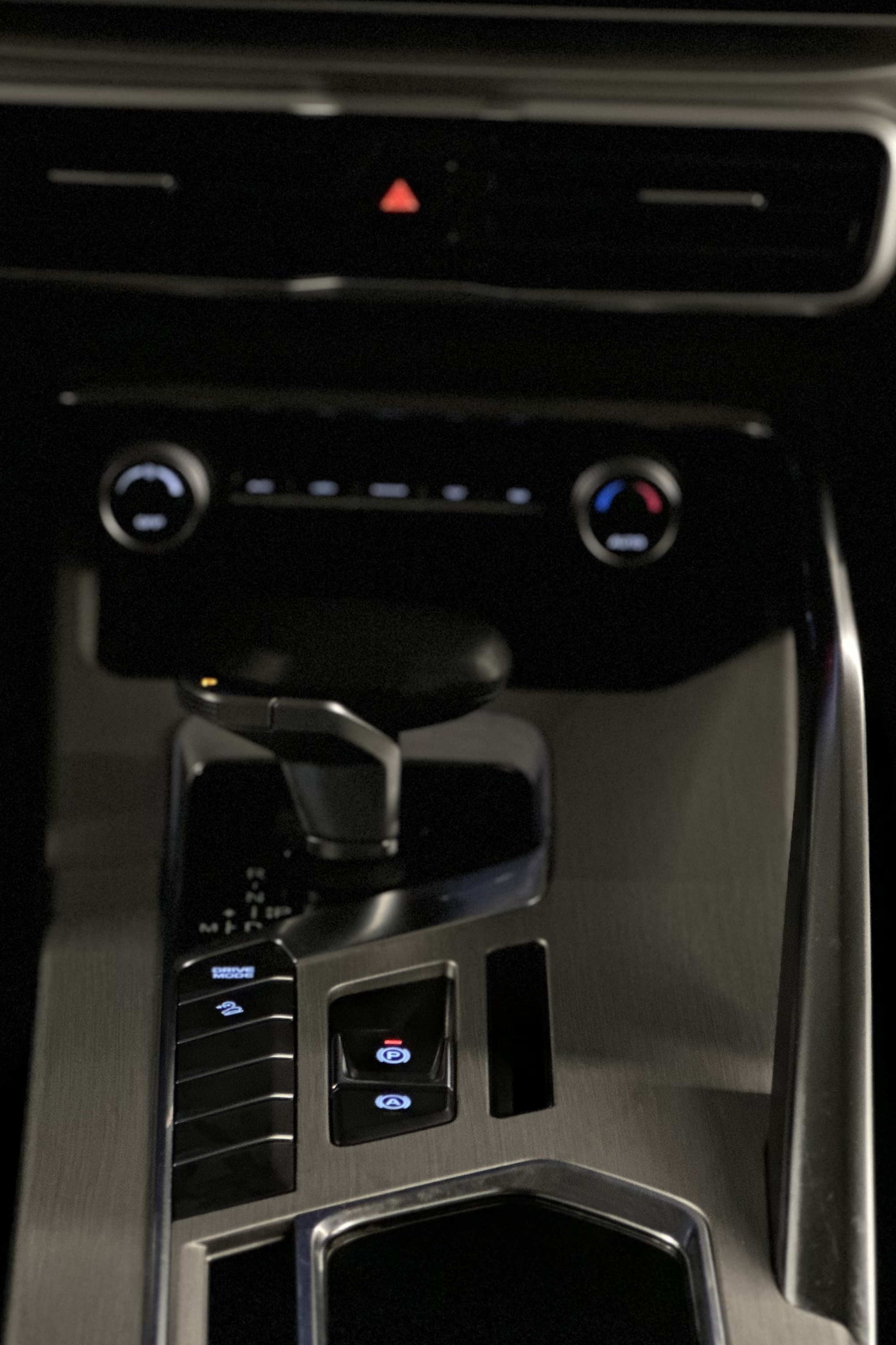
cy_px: 672
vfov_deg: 19.1
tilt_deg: -20.3
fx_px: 3994
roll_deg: -2.4
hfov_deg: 12.8
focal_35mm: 107
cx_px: 329
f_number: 2.8
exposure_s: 1/15
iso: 1000
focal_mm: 9
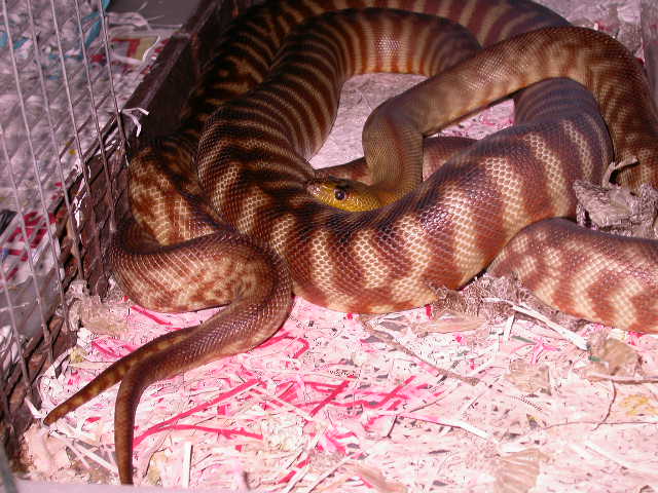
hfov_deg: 29.4
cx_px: 329
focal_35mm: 66
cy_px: 246
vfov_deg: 22.3
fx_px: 1255
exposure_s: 1/60.3
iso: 100
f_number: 3.2
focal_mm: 13.8
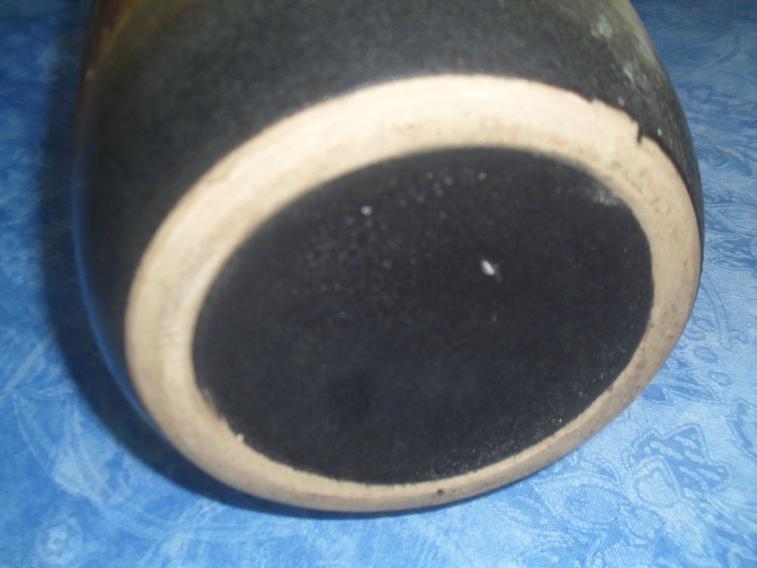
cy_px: 284
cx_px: 378
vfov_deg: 40.7
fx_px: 765
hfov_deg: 52.6
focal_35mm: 35
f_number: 3.2
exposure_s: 1/45
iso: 200
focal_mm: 6.3
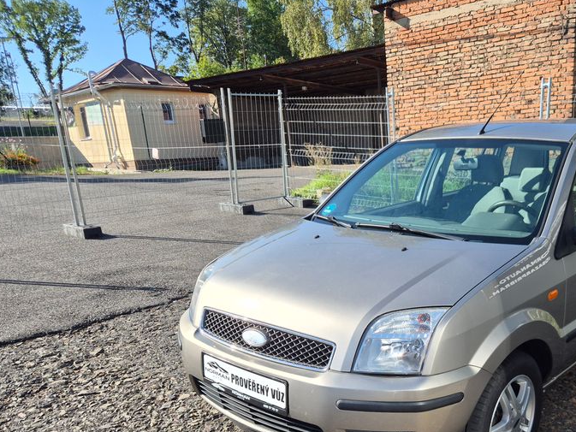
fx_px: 582
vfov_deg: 39.6
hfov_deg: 51.3
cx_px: 401
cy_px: 326
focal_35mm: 35
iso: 25
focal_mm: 5.4
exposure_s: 1/894
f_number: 1.8
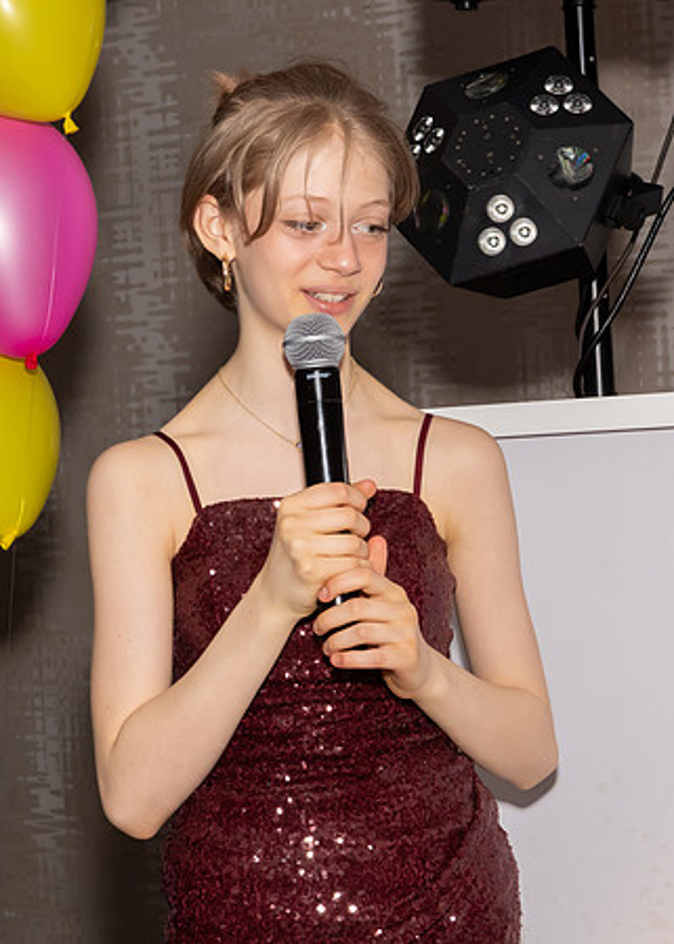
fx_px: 3172
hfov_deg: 12.1
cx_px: 401
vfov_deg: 16.9
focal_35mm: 118
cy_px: 470
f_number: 8
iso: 800
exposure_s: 1/250
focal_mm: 52
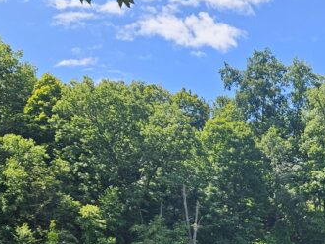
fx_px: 667
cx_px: 369
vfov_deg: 19.5
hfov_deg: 25.2
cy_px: 293
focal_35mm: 71
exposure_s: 1/671
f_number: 1.8
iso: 25
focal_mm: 5.4
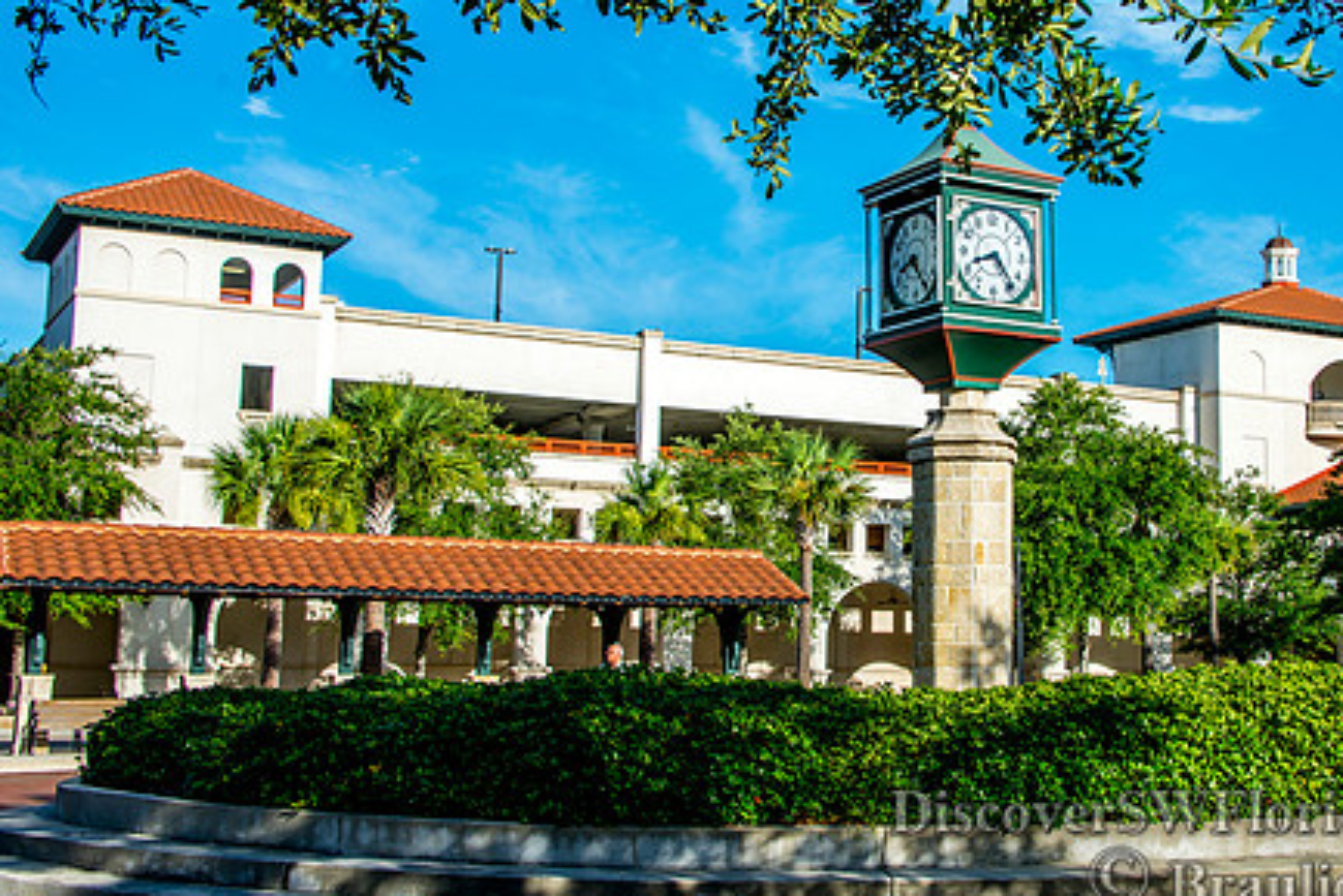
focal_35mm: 50
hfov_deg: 39.2
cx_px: 875
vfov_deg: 27.0
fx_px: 1866
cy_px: 377
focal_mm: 36
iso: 100
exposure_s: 1/400
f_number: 8
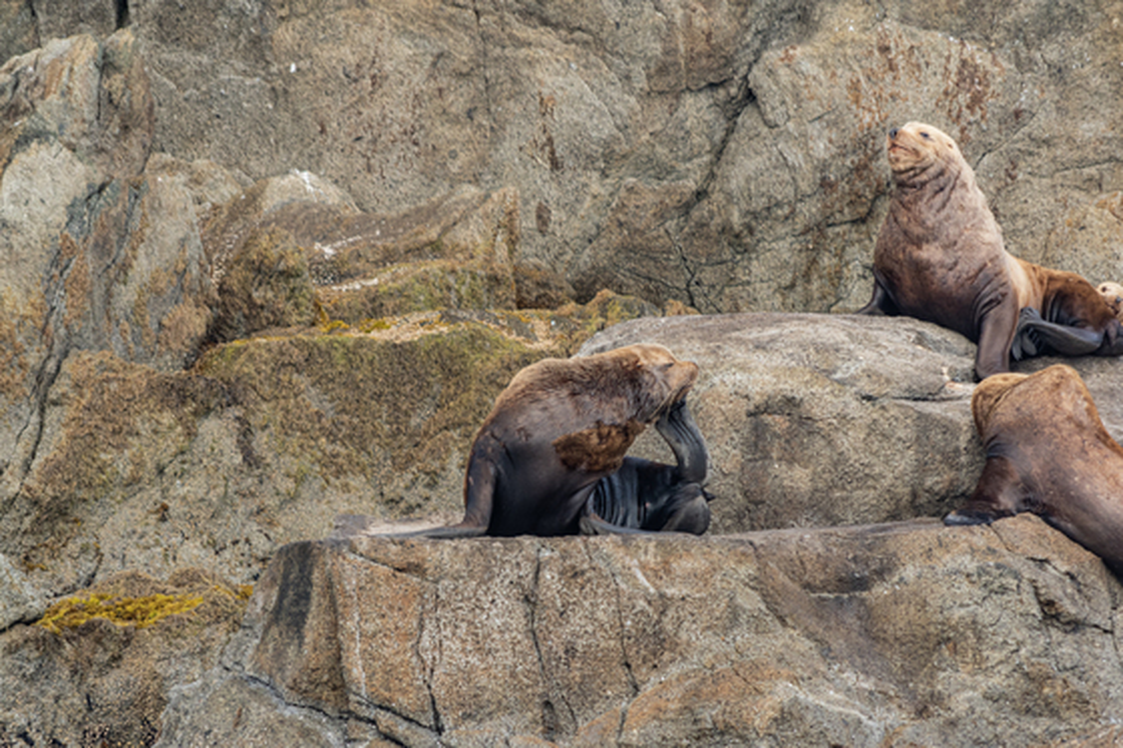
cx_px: 562
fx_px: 9355
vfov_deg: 4.6
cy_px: 374
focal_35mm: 300
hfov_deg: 6.9
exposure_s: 1/250
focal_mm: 200
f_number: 5.6
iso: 800
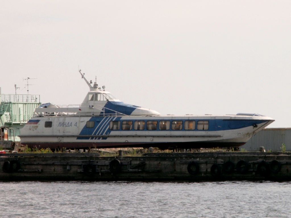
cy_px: 109
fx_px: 1631
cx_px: 146
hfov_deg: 10.2
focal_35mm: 194
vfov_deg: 7.7
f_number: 8
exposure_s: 1/200
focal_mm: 31.68
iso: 50
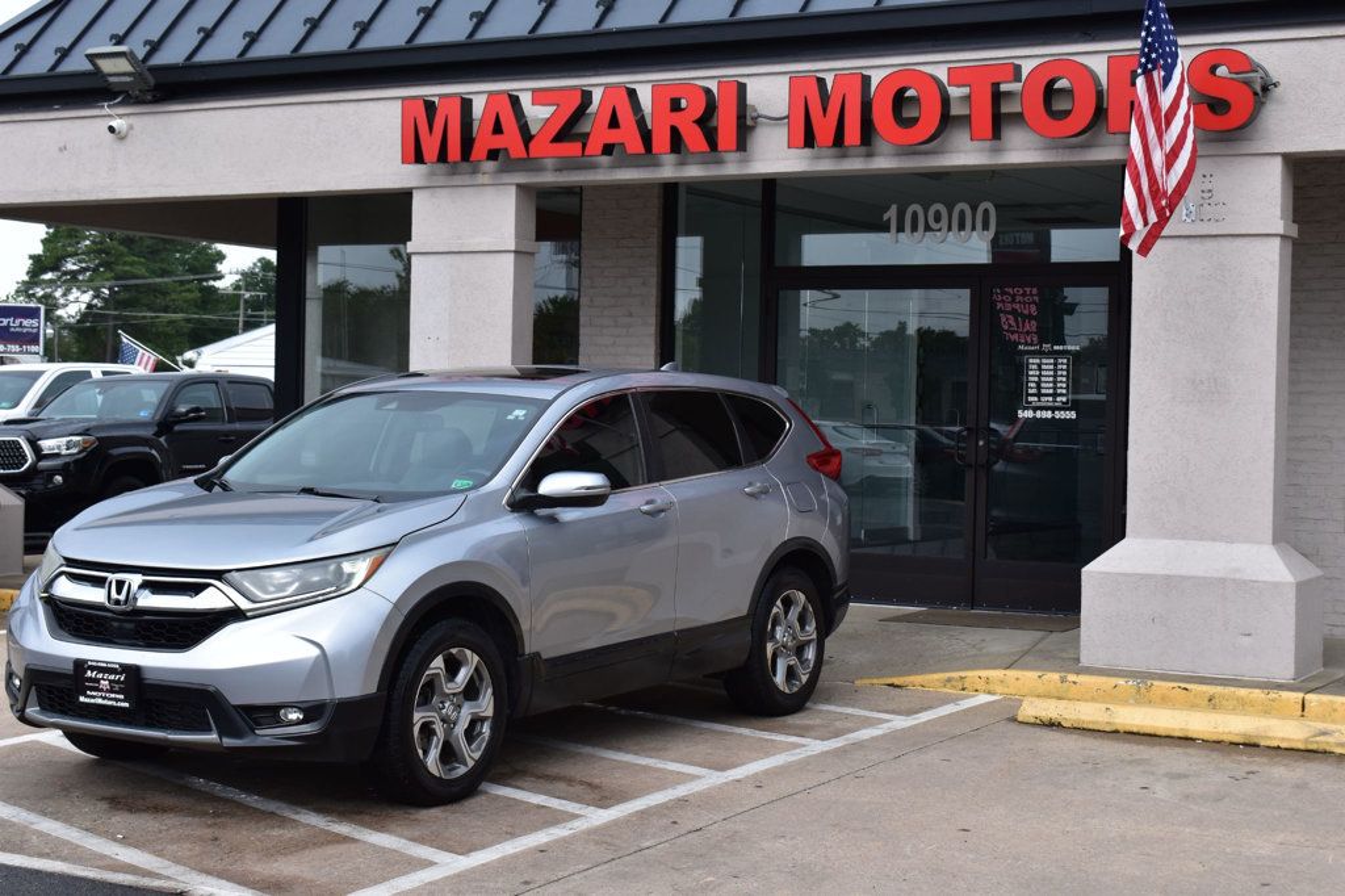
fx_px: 2129
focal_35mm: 57
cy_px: 448
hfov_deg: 35.1
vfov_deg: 23.8
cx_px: 672
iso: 400
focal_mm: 38
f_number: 10
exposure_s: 1/250
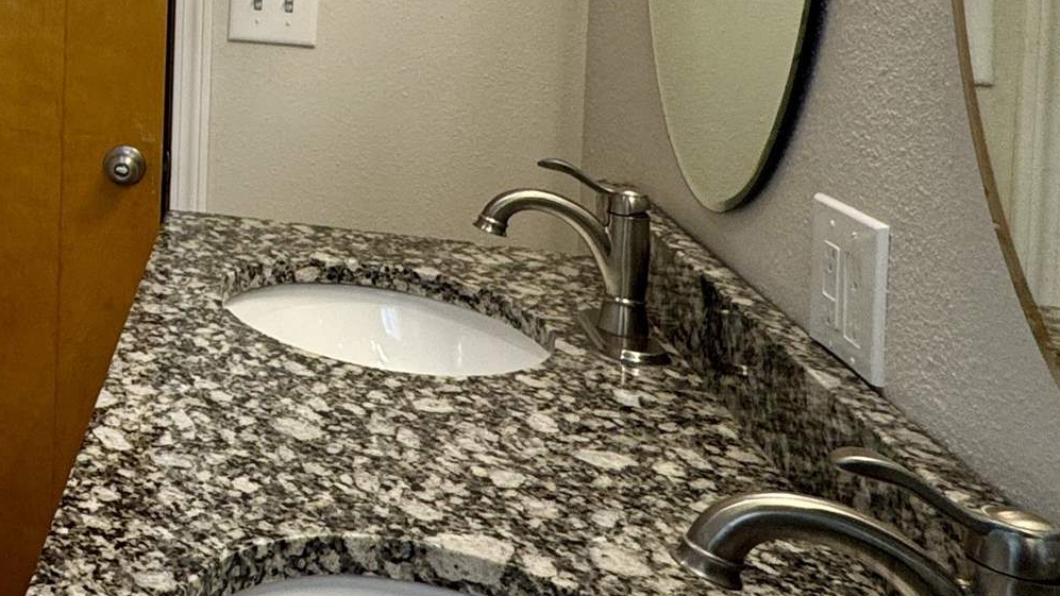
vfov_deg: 23.7
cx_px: -312
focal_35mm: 47
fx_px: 1321
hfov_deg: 32.8
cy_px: -71
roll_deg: -1.3
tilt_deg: -1.5
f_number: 2.2
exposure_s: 1/120
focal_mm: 2.22
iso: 80
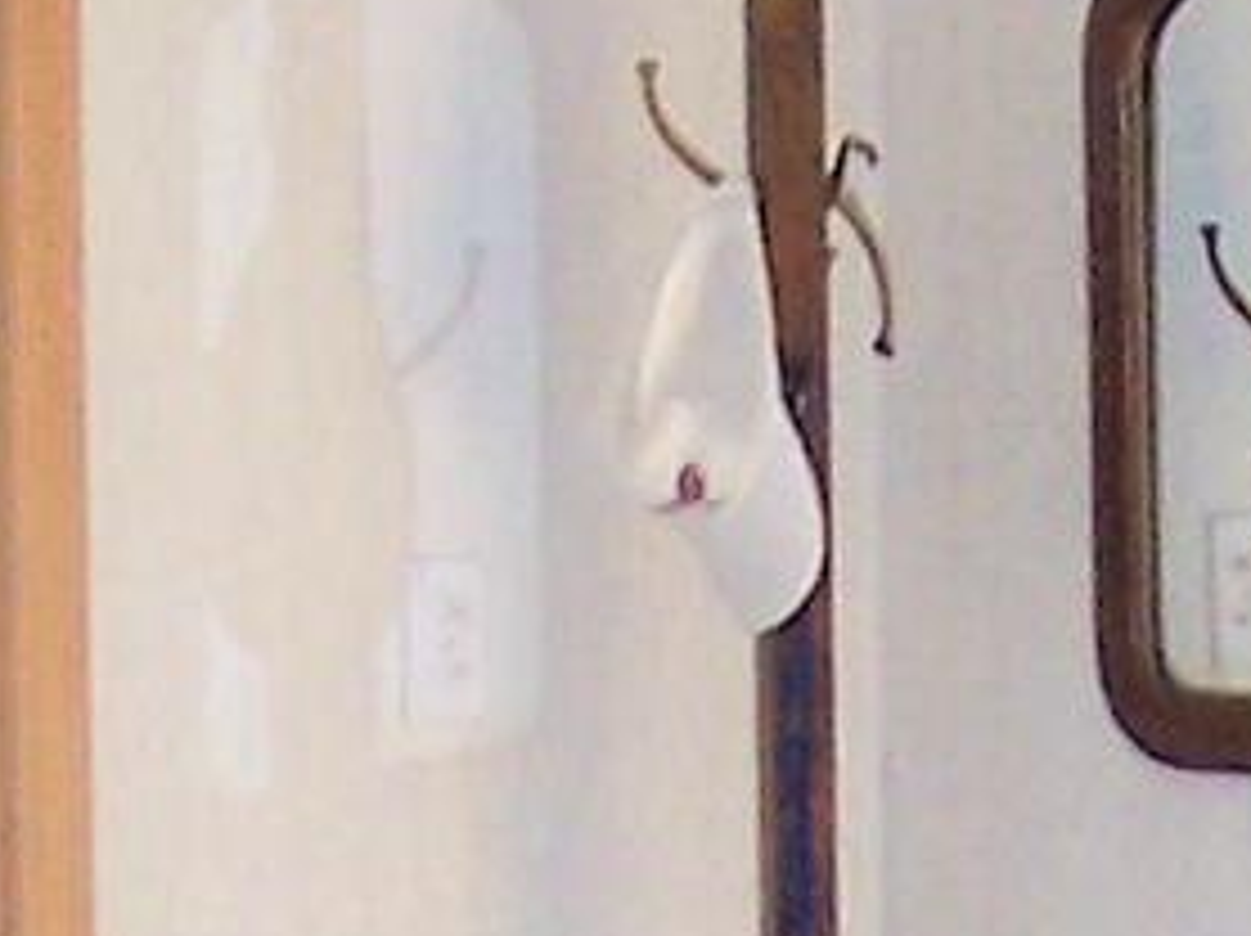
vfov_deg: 5.2
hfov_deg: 7.0
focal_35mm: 280
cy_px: 1688
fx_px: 10110
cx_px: 1316
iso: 140
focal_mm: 6.3
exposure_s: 1/90
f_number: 2.8
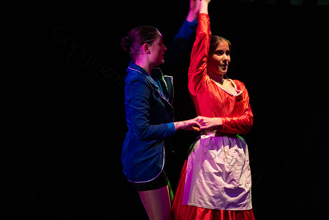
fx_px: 960
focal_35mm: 105
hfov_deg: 19.5
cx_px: 164
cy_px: 110
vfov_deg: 13.0
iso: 1250
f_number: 5
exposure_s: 1/60
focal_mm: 105
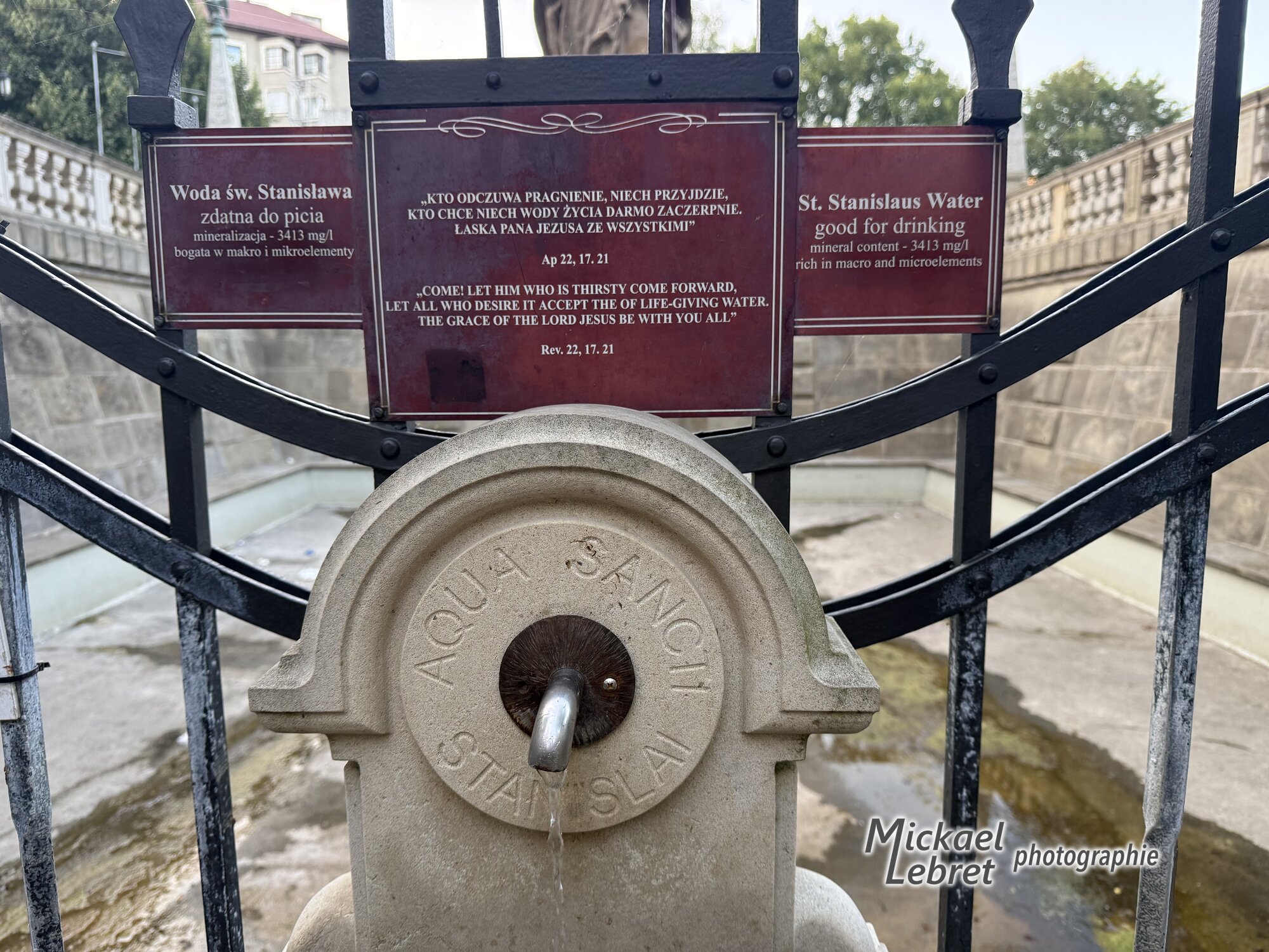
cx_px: 634
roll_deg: -0.2
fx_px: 880
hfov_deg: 71.6
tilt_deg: -7.1
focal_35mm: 24
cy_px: 476
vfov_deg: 56.8
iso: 200
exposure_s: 1/121
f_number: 1.78
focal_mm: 6.76
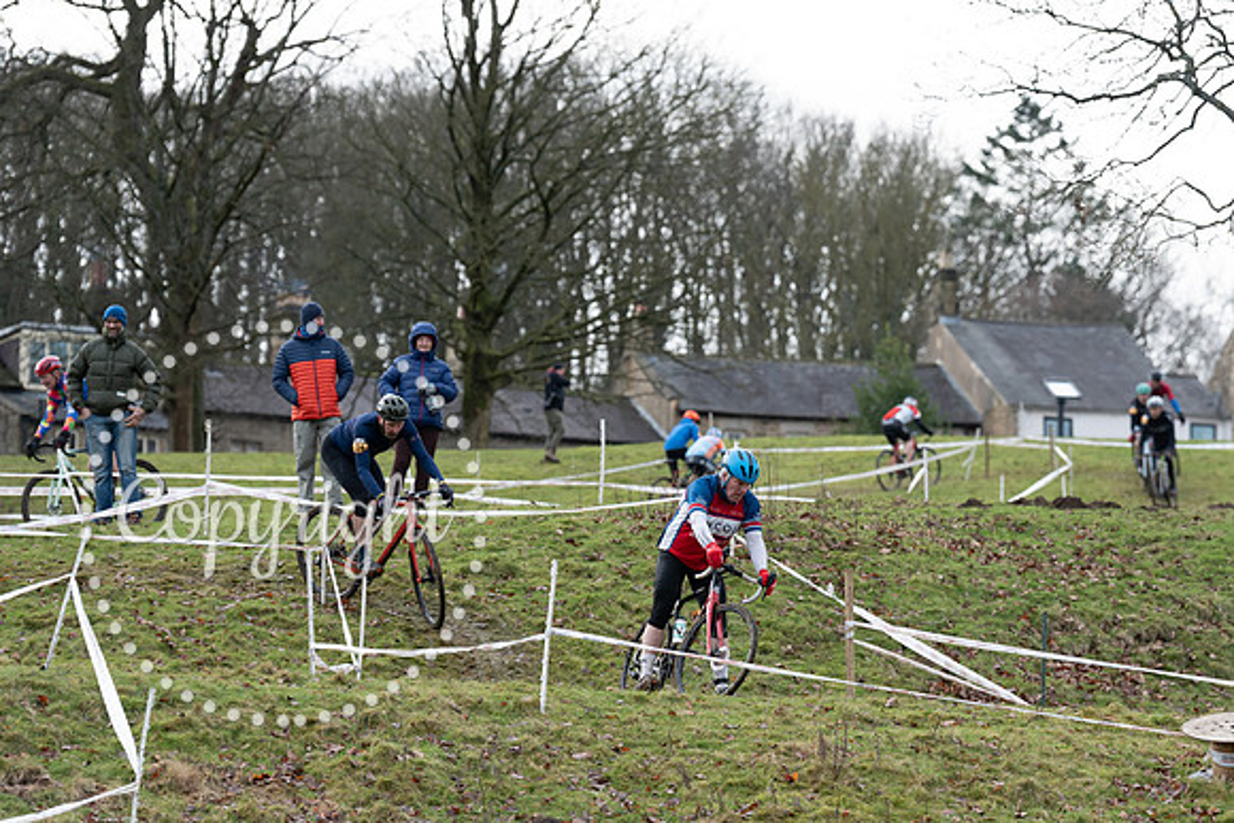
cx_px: 699
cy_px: 497
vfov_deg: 8.1
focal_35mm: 169
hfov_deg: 12.1
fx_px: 5802
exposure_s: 1/1000
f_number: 3.5
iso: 1000
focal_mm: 140
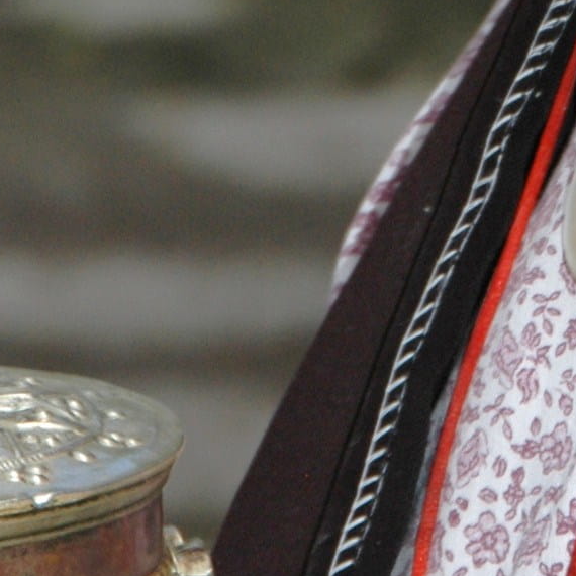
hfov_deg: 2.5
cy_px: -414
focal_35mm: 705
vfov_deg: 2.5
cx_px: 461
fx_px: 13277
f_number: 8
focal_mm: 105
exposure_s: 1/60
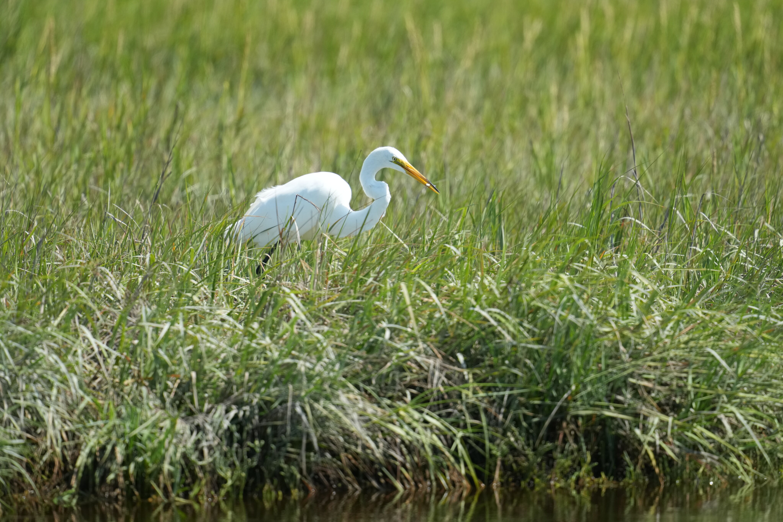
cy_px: 252
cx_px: 395
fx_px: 13789
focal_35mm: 634
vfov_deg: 2.2
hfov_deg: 3.3
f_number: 5.6
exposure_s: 1/2000
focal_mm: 600
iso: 800
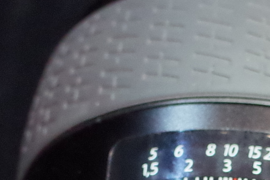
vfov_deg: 6.8
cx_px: 333
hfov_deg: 10.2
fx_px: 1484
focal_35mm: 198
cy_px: 313
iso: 1250
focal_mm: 18.3
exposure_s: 1/40
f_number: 3.5
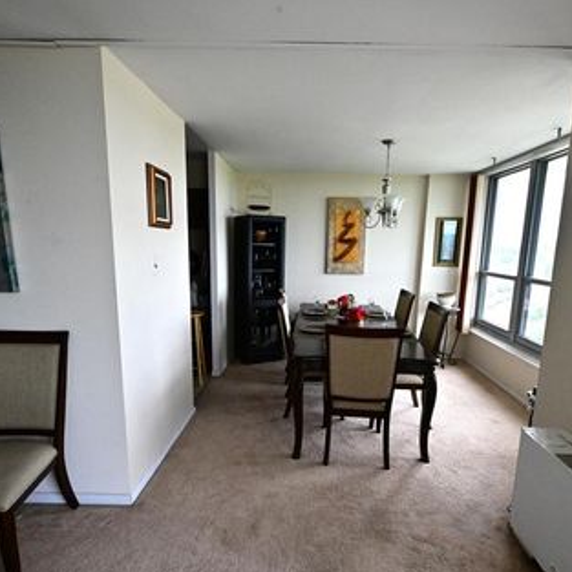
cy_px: 302
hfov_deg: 77.6
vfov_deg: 77.6
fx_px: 355
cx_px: 303
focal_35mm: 19
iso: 1600
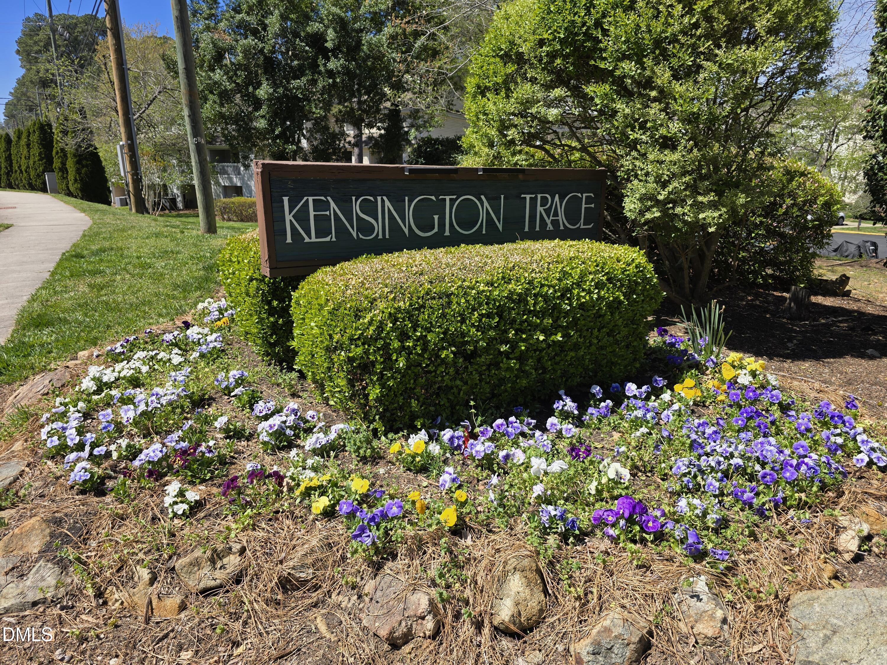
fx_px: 589
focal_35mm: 23
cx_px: 444
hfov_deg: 73.9
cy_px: 332
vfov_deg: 58.9
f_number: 1.7
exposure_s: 1/586
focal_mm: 6.3
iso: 12
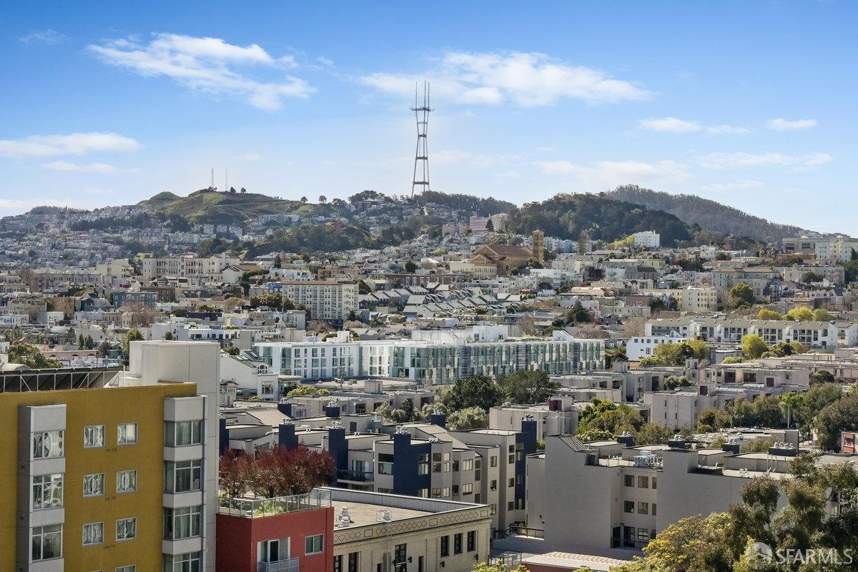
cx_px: 429
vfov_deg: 20.3
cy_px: 286
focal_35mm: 67
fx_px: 1597
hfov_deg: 30.1
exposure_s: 1/1600
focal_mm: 45
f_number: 11
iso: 800
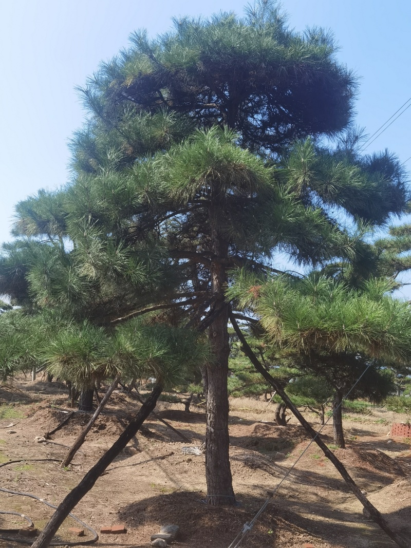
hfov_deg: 37.7
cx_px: 206
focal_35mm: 38
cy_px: 274
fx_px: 602
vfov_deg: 49.0
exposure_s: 1/2227
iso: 50
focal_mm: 6.71
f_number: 1.9
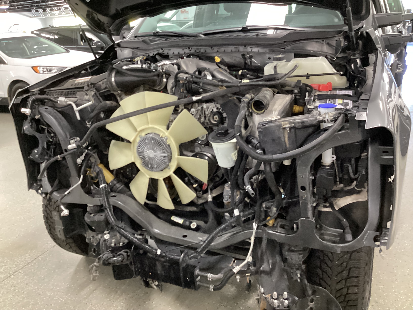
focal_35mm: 31
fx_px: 370
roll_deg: +4.3
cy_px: 155
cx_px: 206
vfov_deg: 45.4
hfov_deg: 58.4
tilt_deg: -20.9
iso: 500
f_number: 2.4
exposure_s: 1/25
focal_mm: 3.3
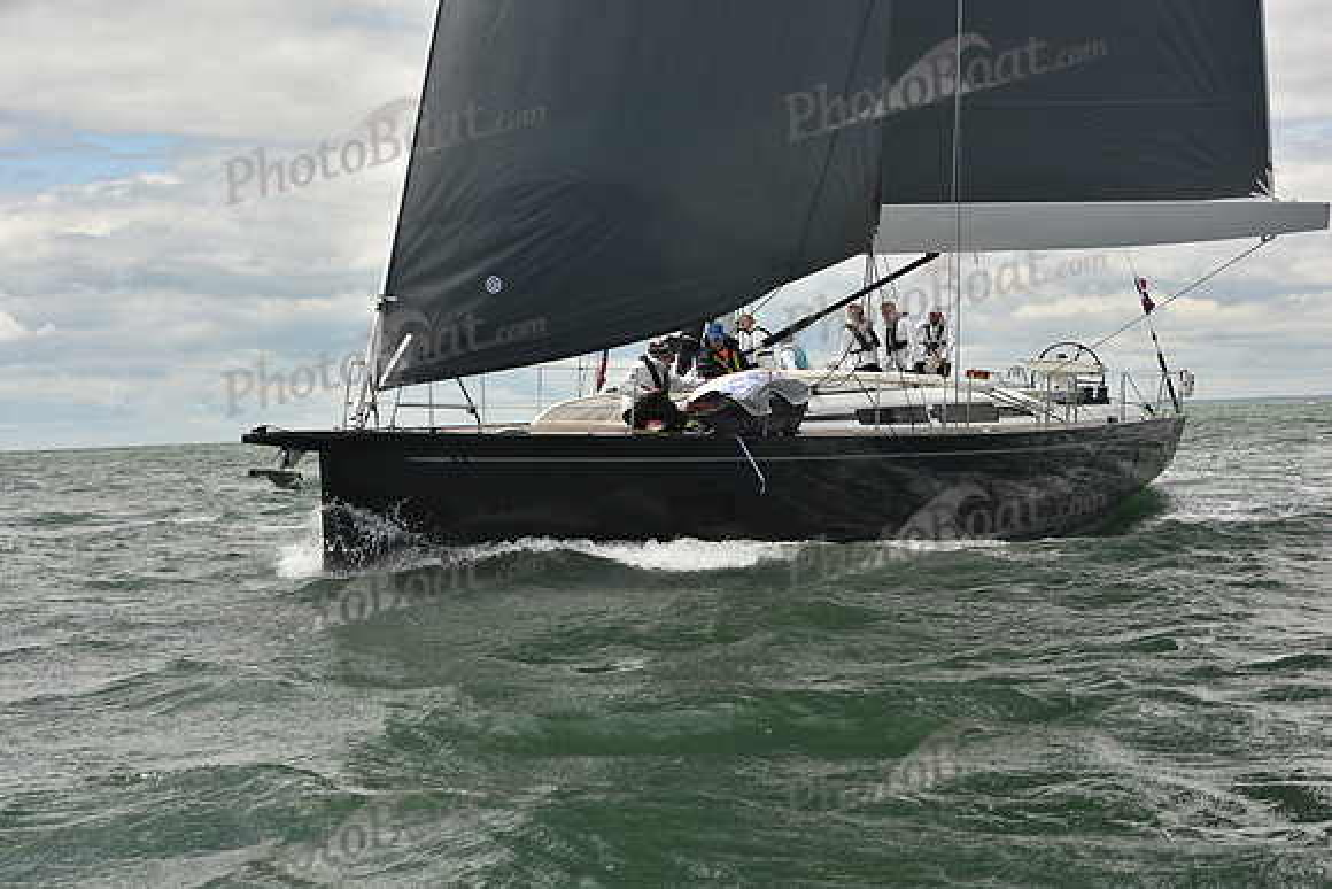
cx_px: 666
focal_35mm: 70
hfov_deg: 28.8
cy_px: 444
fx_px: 2590
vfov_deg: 19.5
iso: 320
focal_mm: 70
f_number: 10
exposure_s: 1/800
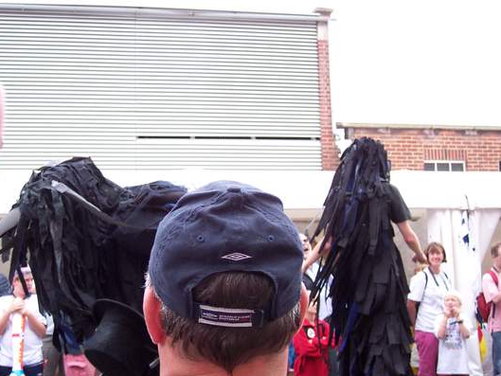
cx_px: 203
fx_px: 666
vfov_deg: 31.5
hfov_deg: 41.1
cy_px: 196
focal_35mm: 46
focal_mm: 8
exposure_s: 1/250
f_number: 2.8
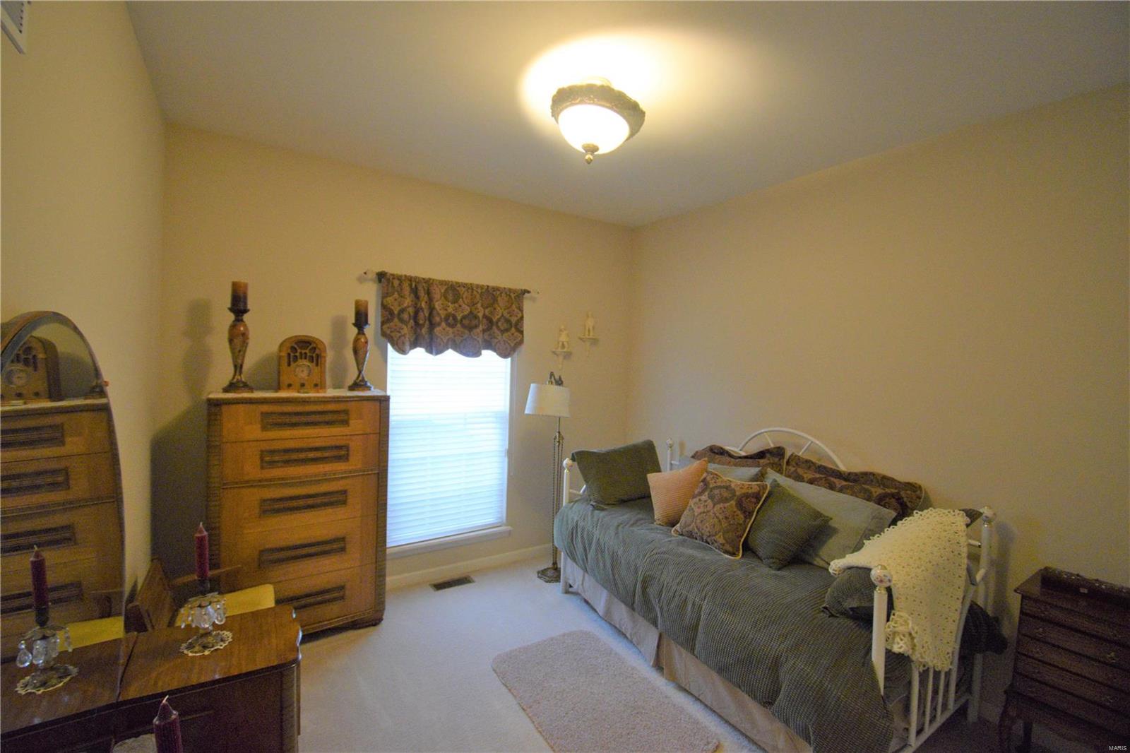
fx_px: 471
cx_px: 565
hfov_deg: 100.4
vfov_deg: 77.3
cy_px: 376
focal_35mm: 15
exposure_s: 1/60
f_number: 4.5
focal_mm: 10
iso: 2800
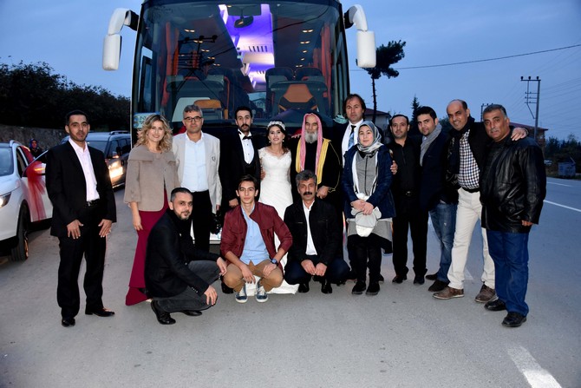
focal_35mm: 30
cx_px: 290
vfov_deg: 43.6
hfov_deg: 61.9
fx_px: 484
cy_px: 194
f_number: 3.5
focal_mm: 20
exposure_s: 1/60
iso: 1800
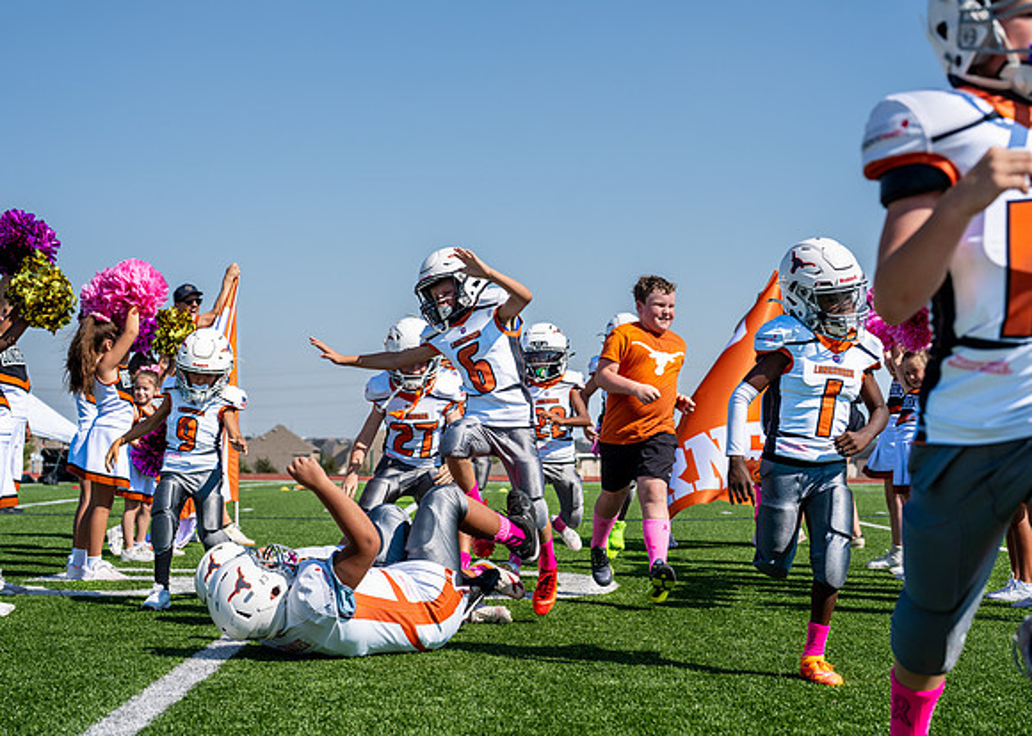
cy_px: 337
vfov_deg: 24.2
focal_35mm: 59
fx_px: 1719
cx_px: 521
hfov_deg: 33.4
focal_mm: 50
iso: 100
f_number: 4
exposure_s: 1/1250
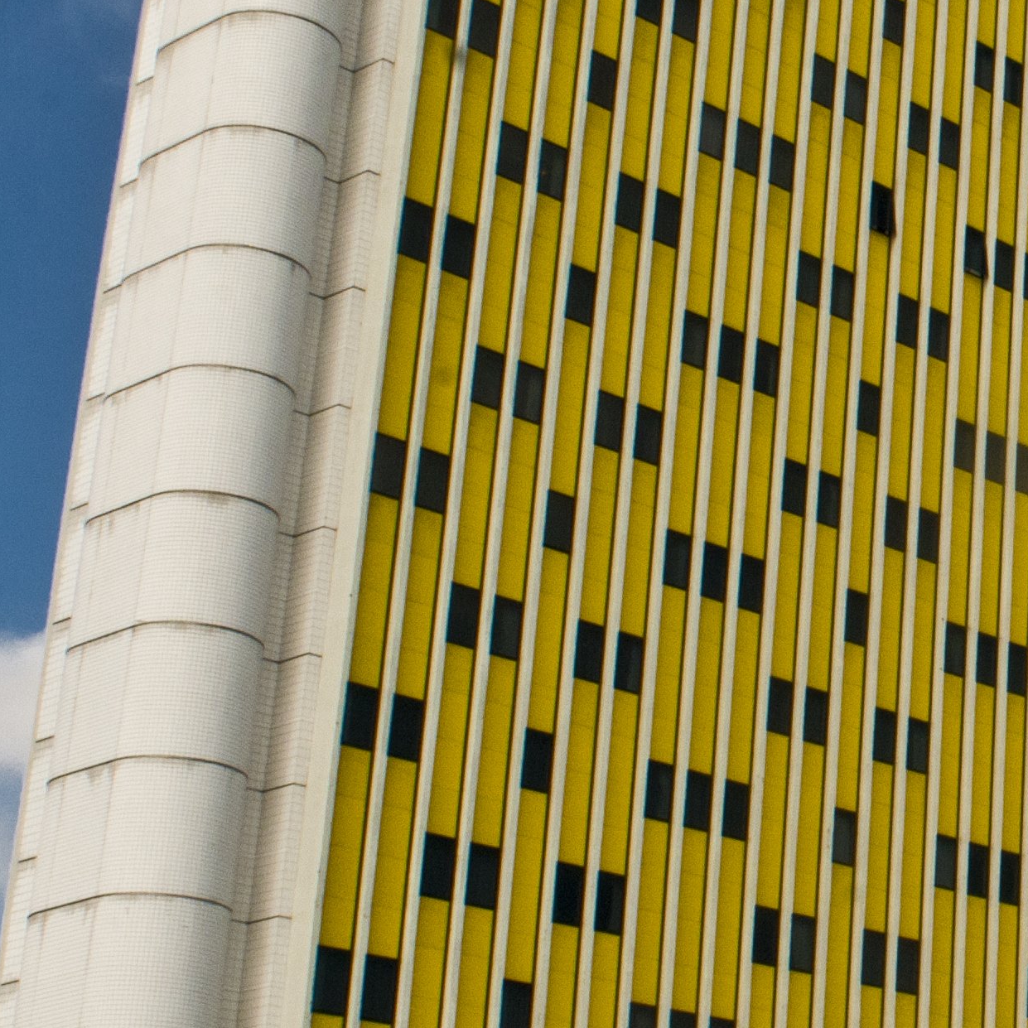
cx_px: 1706
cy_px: 526
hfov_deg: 17.1
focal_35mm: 88
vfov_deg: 19.7
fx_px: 2957
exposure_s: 1/250
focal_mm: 20
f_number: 22
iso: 200
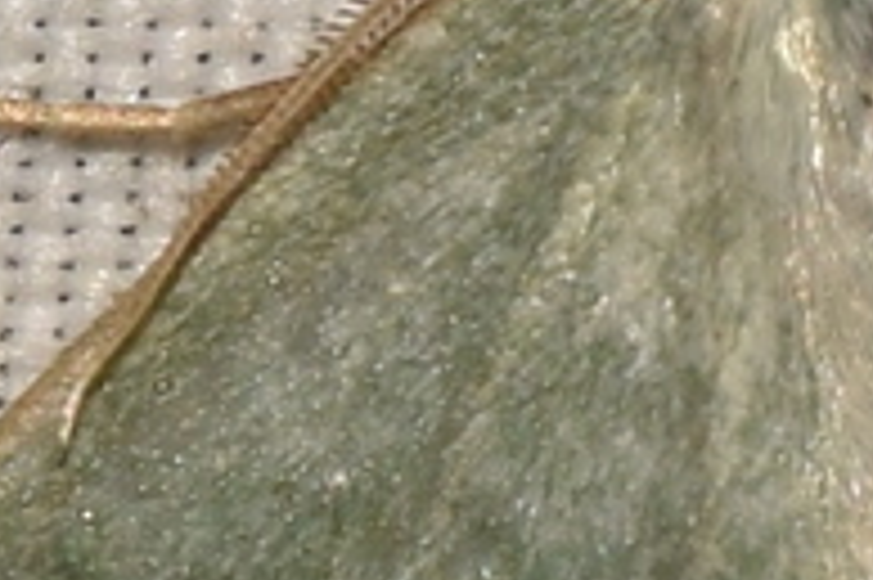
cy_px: 589
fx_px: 25174
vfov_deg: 1.3
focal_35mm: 1039
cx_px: 958
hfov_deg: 2.0
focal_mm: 140
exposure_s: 1/160
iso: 125
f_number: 14
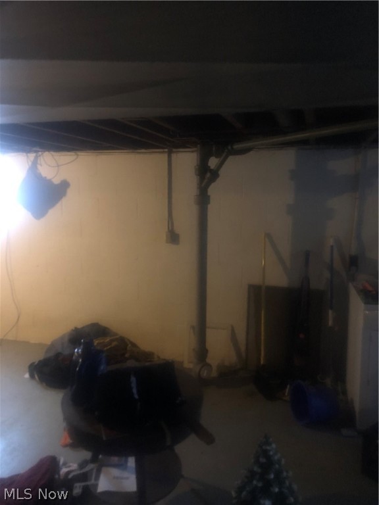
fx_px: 409
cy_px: 252
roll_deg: -0.7
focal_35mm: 28
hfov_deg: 49.7
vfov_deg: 63.4
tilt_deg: -9.0
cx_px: 190
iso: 100
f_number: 1.8
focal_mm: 3.99
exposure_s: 1/5
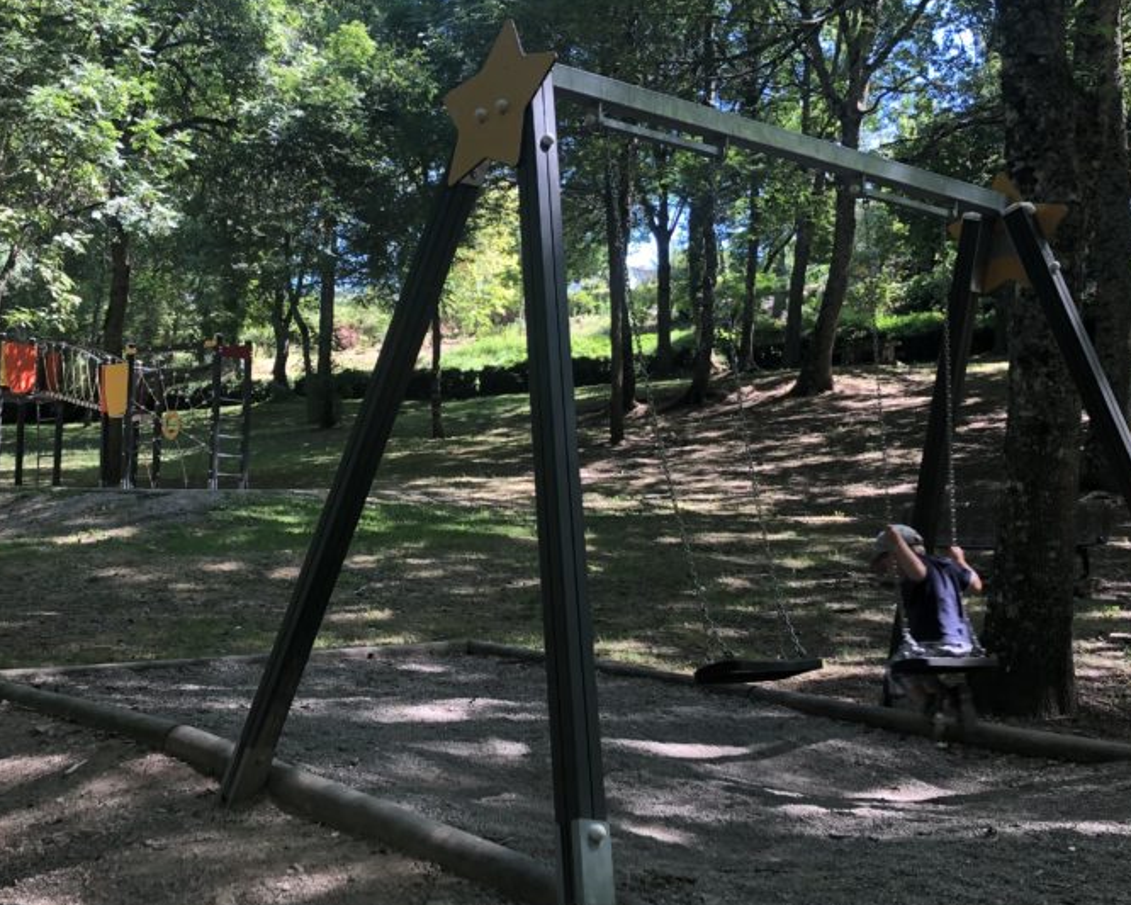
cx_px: 448
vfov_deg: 35.7
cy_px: 469
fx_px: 1406
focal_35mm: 42
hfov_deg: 43.6
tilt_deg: +4.3
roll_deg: -0.2
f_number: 1.8
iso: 50
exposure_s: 1/120
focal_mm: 3.99
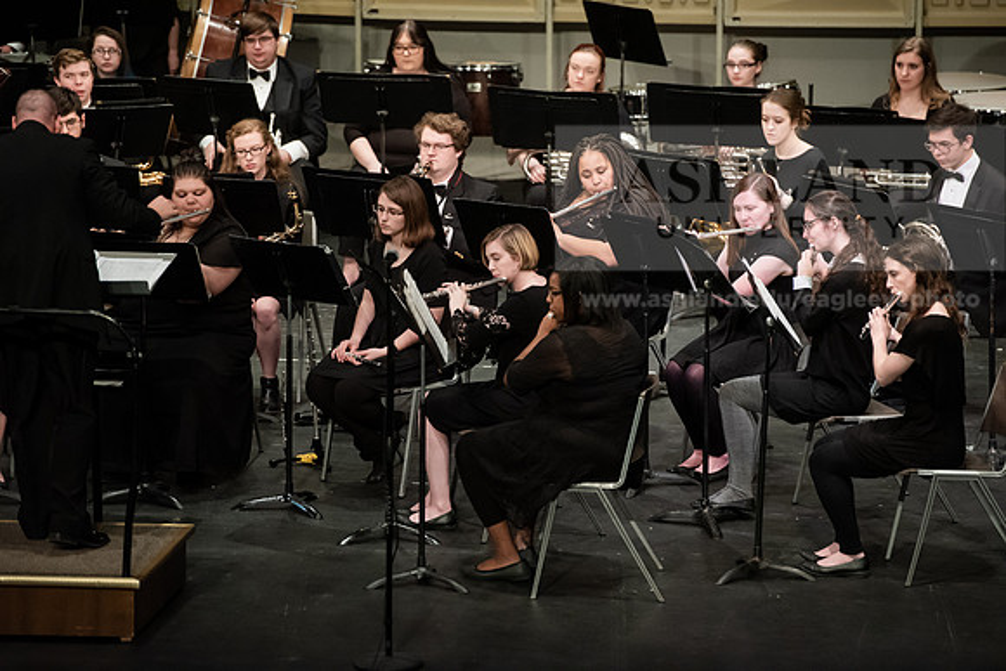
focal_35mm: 200
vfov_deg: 6.9
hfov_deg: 10.3
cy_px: 336
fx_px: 5590
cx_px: 503
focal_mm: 200
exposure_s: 1/200
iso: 4000
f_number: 4
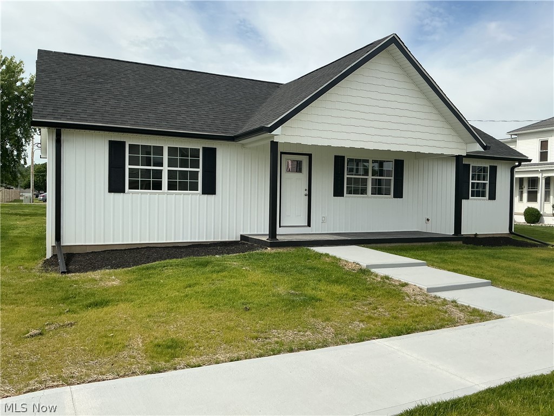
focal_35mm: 29
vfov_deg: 48.2
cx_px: 277
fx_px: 464
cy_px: 208
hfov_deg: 61.7
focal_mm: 3
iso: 25
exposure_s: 1/1984
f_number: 1.8
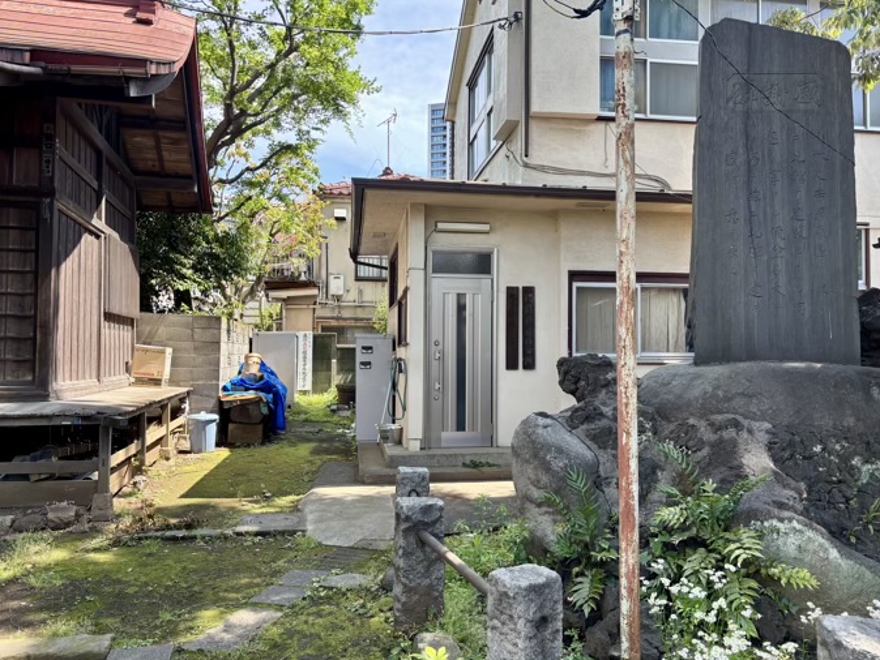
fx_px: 687
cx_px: 445
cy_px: 325
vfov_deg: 51.4
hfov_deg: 65.3
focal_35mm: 27
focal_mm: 5.96
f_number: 1.6
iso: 50
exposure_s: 1/405
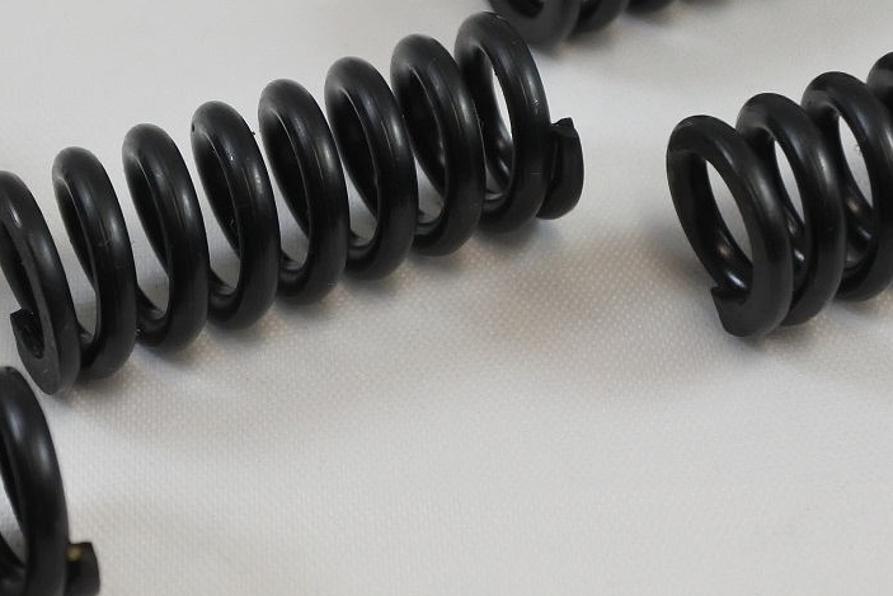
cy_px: 217
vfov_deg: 14.9
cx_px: 280
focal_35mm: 92
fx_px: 2282
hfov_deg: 22.0
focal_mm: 13.4
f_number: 4
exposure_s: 1/200
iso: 400
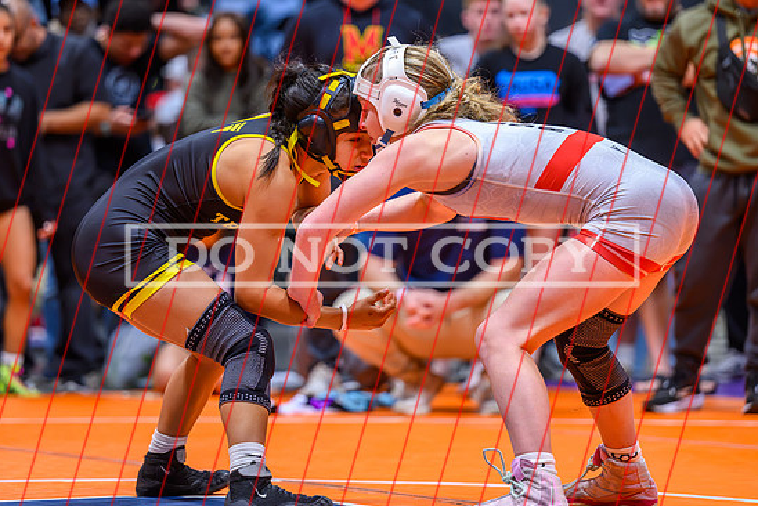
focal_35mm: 167
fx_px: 3518
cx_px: 315
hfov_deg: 12.3
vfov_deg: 8.2
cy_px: 224
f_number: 2.8
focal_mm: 135
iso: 3200
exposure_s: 1/800
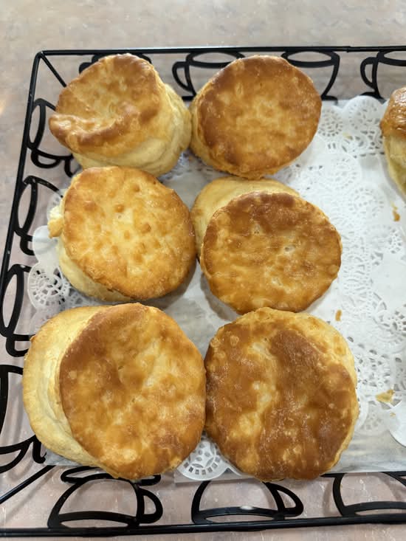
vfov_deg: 71.6
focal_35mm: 24
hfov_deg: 56.8
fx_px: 375
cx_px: 203
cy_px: 270
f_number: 1.78
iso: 250
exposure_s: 1/60
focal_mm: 6.76
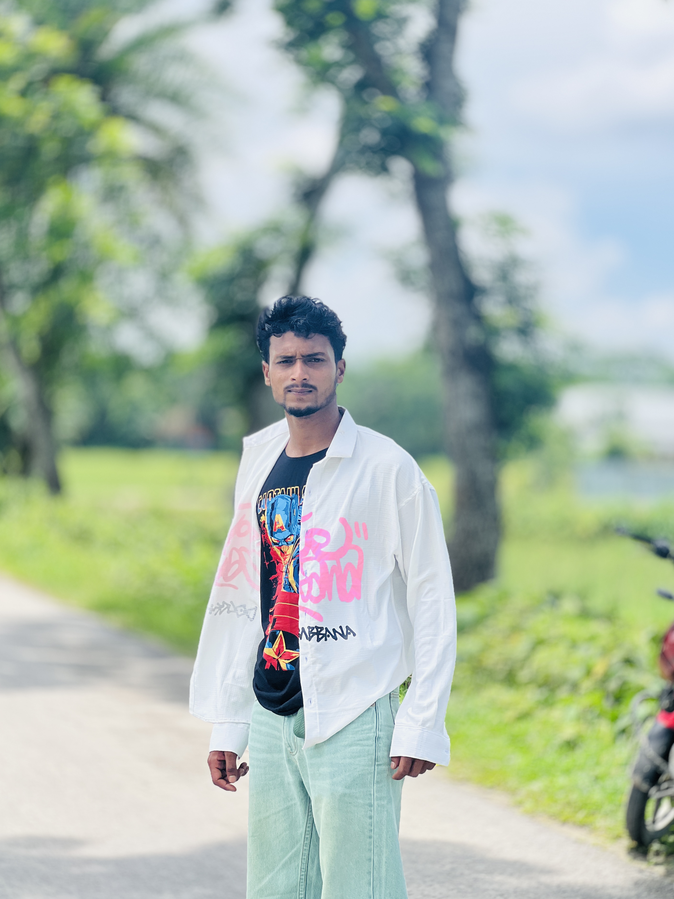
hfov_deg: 17.8
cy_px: 464
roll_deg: -0.1
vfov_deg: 23.6
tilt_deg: -0.5
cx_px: 328
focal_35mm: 83
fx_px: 2155
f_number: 2.8
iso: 32
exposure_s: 1/485
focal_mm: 9
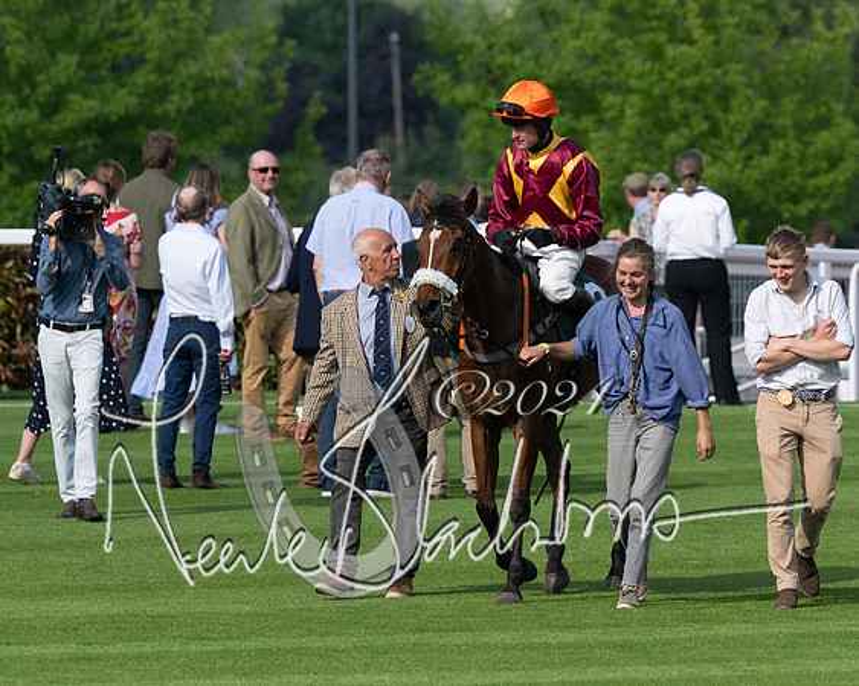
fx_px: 11336
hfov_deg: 4.3
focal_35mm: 446
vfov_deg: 3.5
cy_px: 305
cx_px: 501
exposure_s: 1/2500
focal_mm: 230
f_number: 5
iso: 400
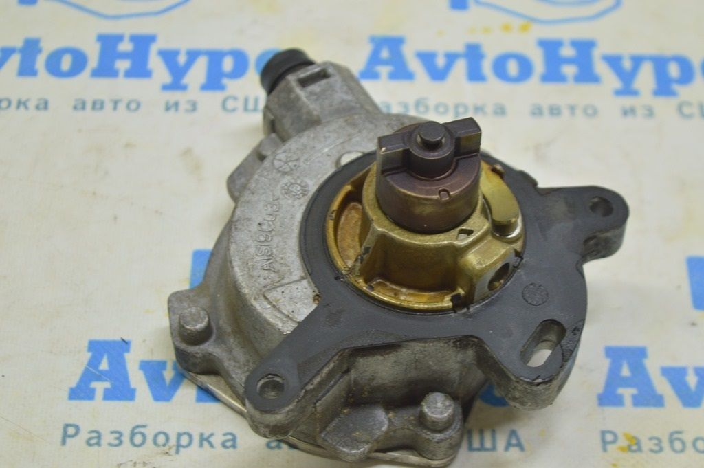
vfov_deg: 17.5
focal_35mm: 78
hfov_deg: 26.0
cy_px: 234
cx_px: 352
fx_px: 1524
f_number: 5.6
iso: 400
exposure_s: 1/20
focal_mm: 52
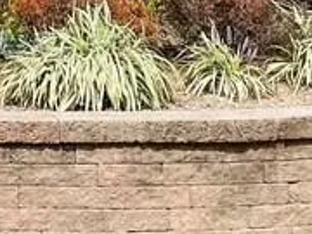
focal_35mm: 148
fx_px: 1334
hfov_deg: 13.0
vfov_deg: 9.3
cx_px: -73
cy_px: -265
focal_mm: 4.2
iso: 32
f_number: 1.6
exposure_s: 1/3400
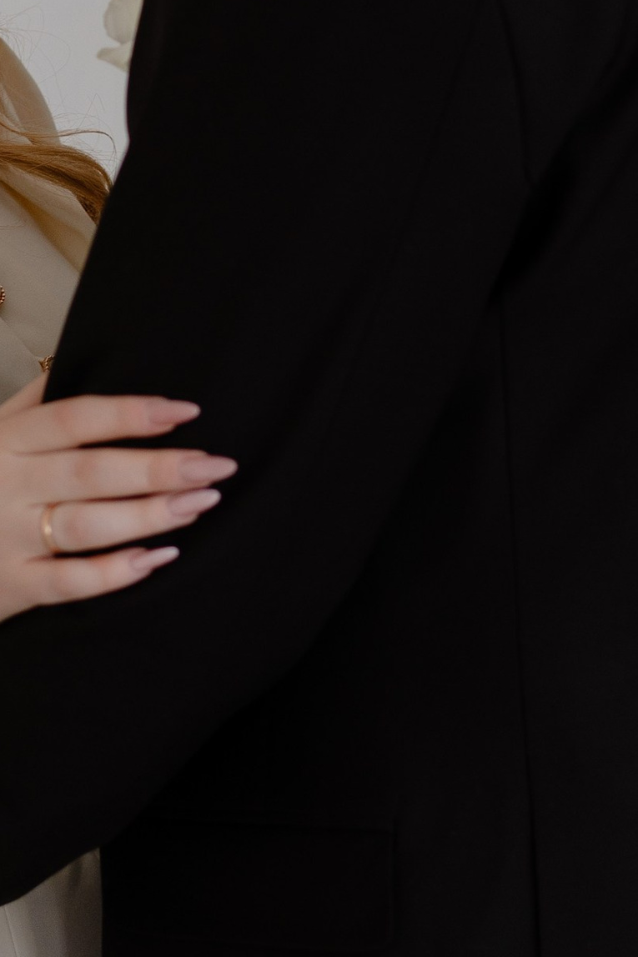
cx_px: 52
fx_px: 4892
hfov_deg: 7.4
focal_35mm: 184
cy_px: -37
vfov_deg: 11.1
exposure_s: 1/125
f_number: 3.2
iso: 200
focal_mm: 55
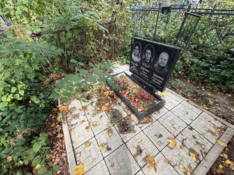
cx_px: 117
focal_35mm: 14
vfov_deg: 85.7
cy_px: 88
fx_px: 95
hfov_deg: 102.1
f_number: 2.2
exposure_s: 1/99
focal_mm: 2.22
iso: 125
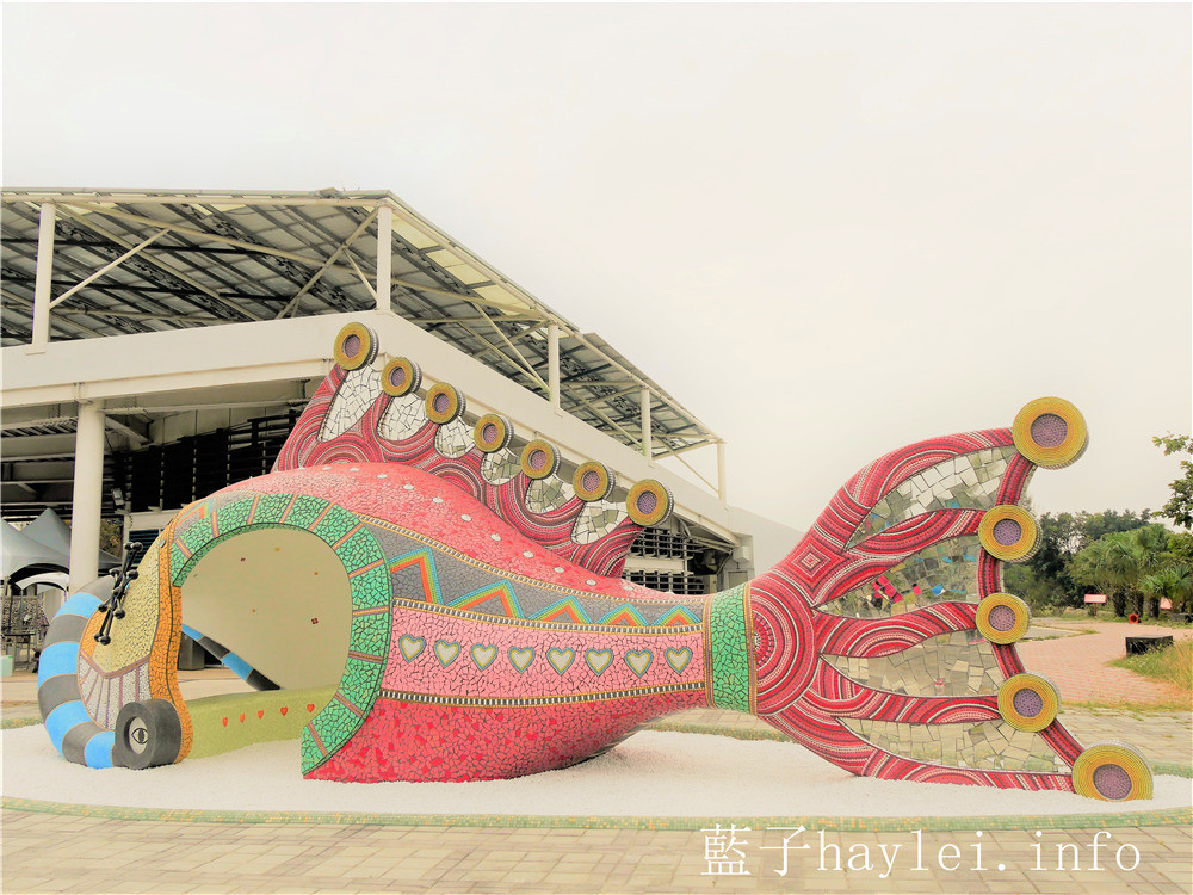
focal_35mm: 30
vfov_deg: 46.8
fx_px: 1034
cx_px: 596
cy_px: 448
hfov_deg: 60.0
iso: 200
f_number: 8
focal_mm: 15
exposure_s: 1/400
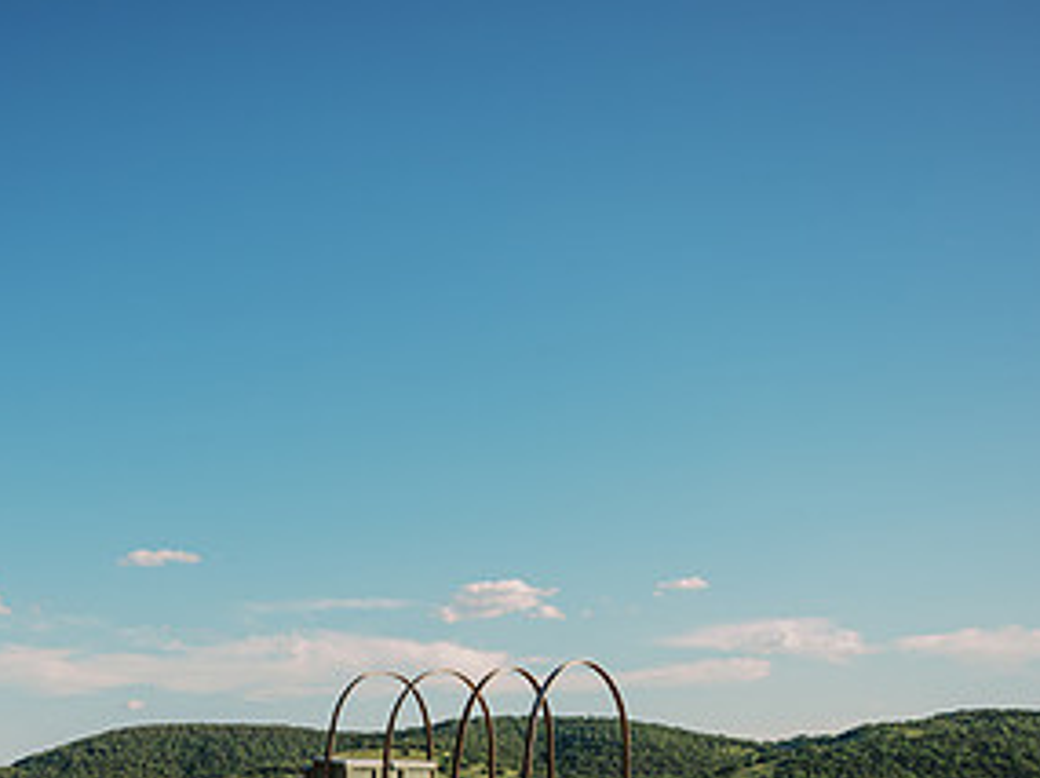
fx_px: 1410
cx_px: 369
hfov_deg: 40.1
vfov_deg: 29.6
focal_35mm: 47
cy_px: 687
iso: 50
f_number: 2.8
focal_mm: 24
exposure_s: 1/1600
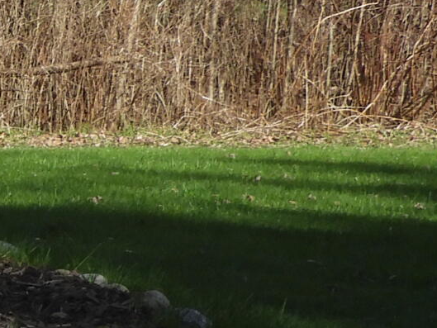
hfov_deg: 5.5
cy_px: 273
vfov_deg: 4.4
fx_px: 4293
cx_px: -747
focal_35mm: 340
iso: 100
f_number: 4.2
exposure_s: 1/500
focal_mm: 10.7
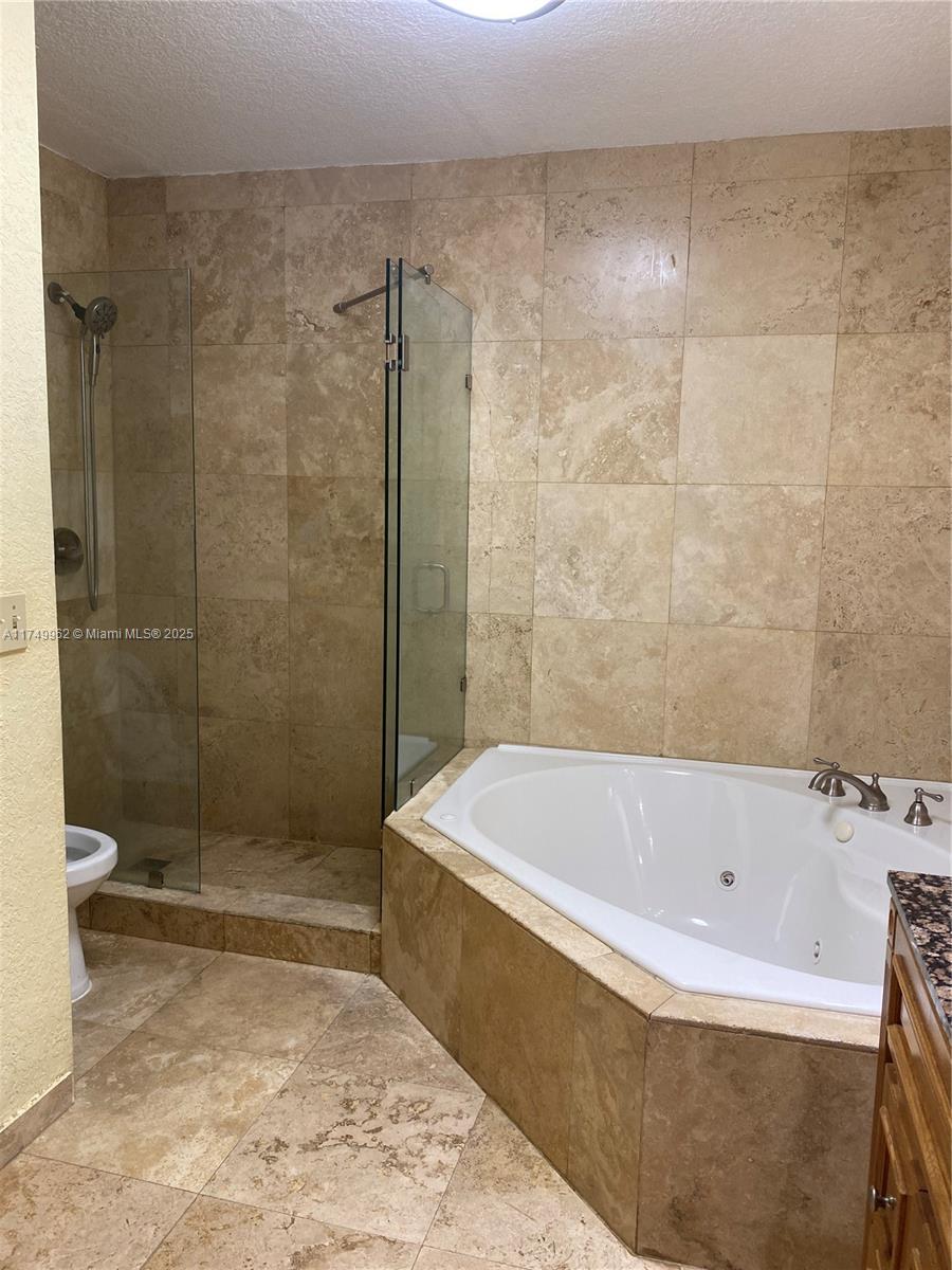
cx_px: 476
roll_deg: -1.4
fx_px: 953
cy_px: 635
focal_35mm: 26
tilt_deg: -7.6
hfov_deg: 53.1
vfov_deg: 67.3
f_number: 1.8
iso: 125
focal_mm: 4.25
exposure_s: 1/60
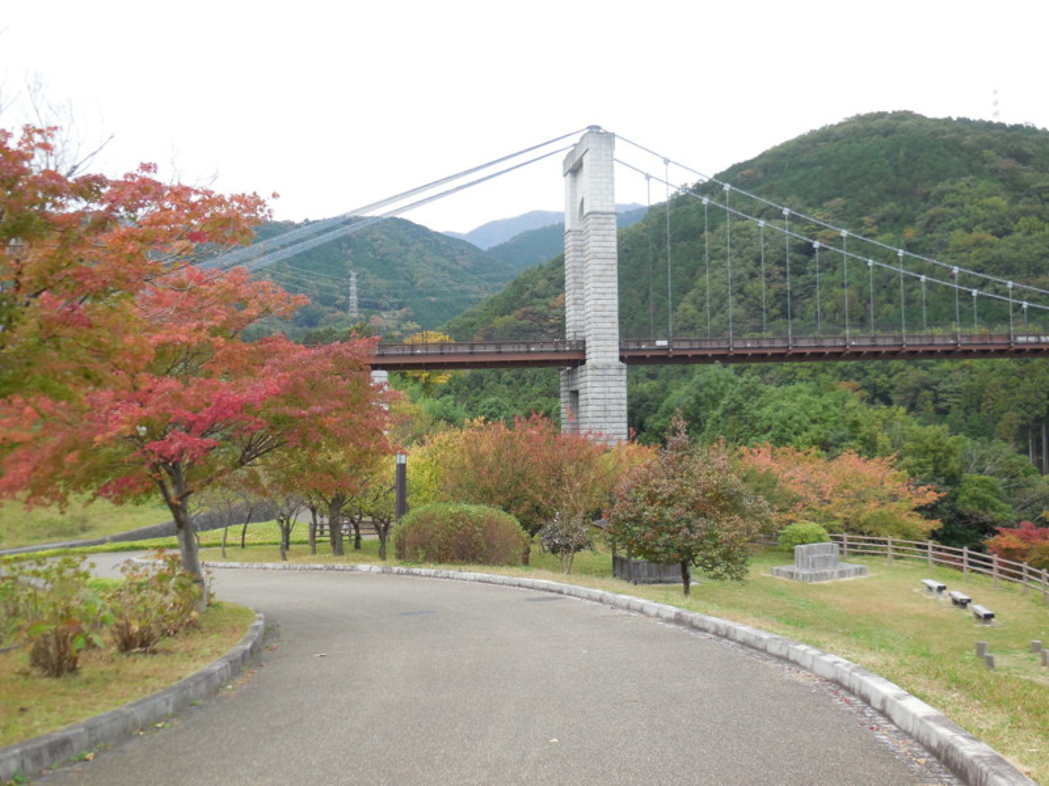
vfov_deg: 41.8
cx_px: 524
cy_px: 393
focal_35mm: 34
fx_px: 1030
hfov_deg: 54.0
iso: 125
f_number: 3.4
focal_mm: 6.1
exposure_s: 1/250
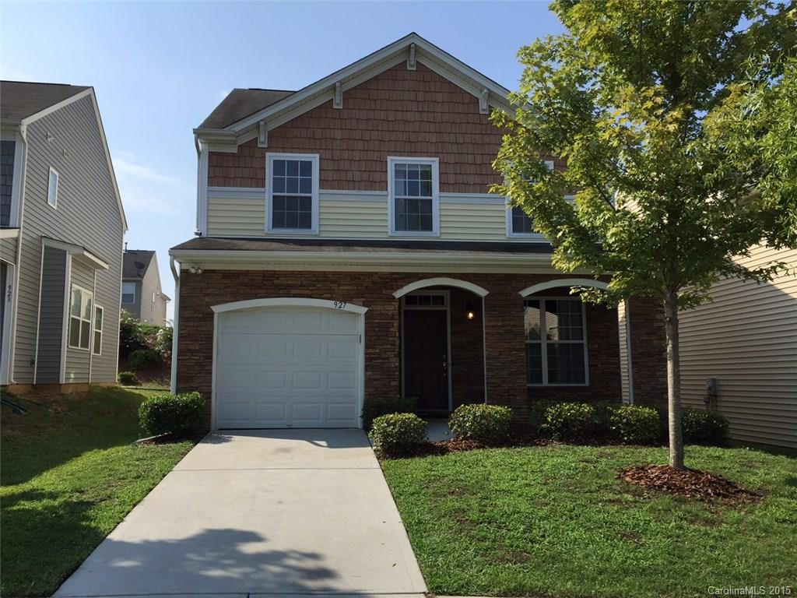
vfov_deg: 48.2
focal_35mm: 29
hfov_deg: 61.7
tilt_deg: +7.2
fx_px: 668
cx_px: 398
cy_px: 299
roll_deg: -1.1
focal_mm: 4.15
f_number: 2.2
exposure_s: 1/2198
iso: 32
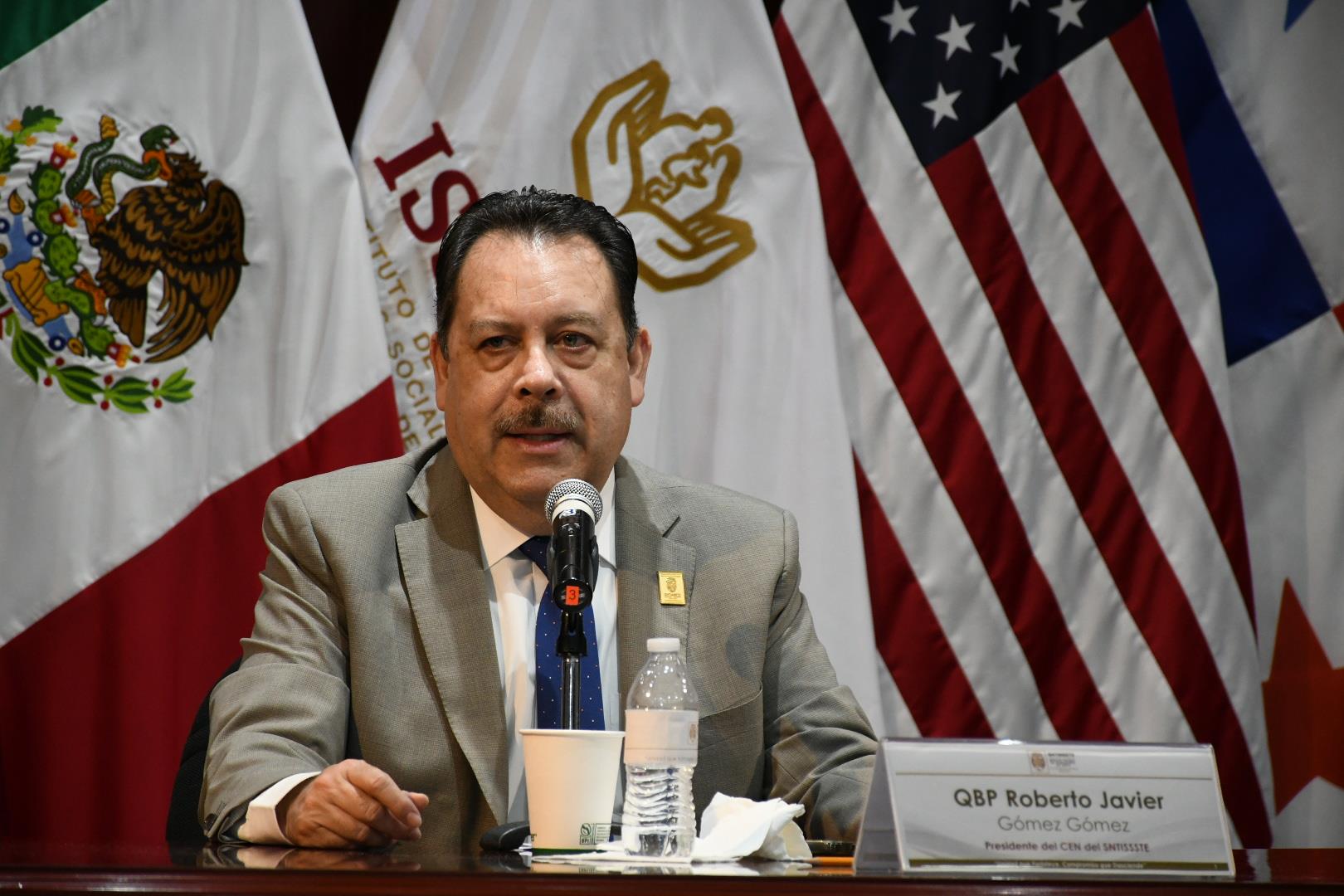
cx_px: 672
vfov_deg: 6.5
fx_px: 7839
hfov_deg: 9.8
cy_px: 448
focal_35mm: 210
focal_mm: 140
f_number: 5.6
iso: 2000
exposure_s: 1/100
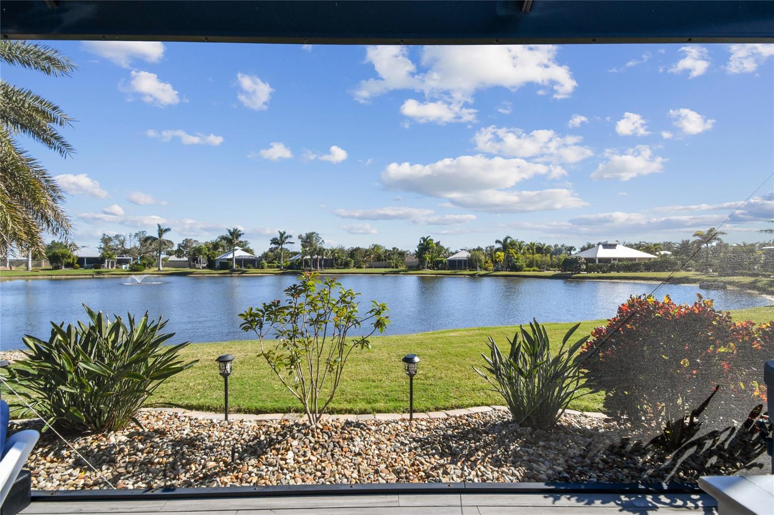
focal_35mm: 15
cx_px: 387
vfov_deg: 77.3
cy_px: 258
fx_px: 322
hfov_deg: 100.4
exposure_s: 1/250
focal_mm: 10
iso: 100
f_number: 7.1
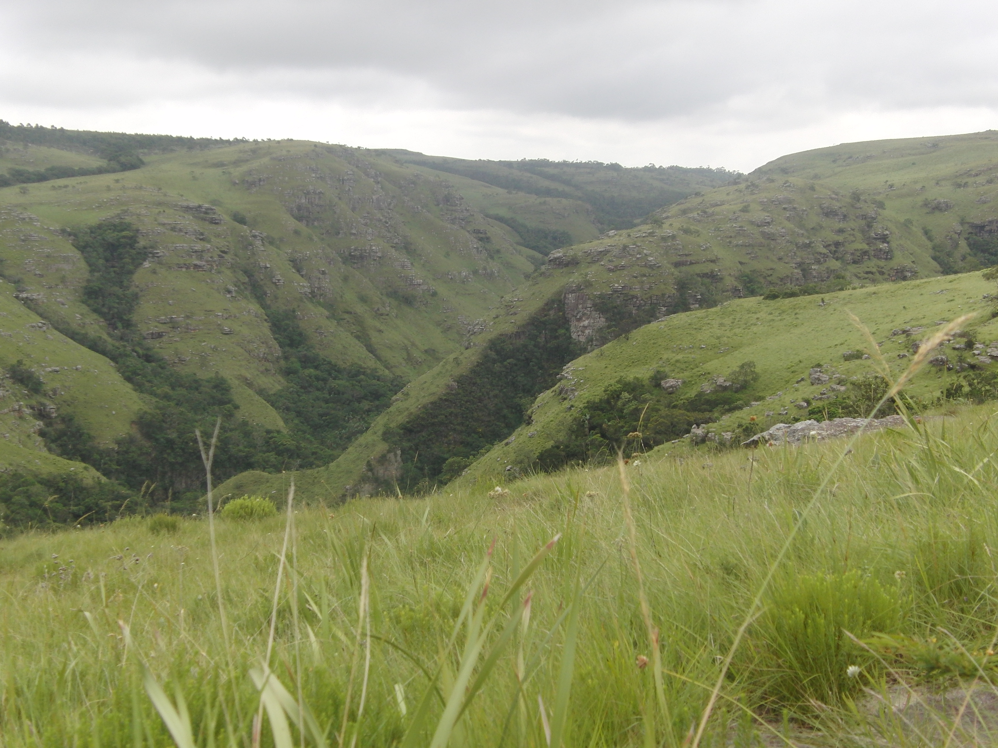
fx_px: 1643
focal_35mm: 57
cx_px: 499
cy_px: 374
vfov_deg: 25.7
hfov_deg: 33.8
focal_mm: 10.1
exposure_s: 1/640
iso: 100
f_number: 3.4
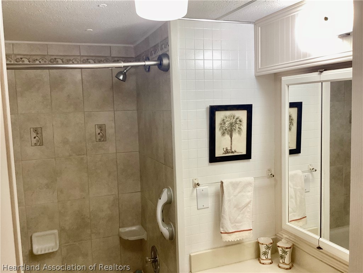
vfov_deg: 45.4
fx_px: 325
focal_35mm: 31
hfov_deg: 58.4
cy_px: 136
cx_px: 182
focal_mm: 3.3
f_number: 2.4
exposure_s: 1/50
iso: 64
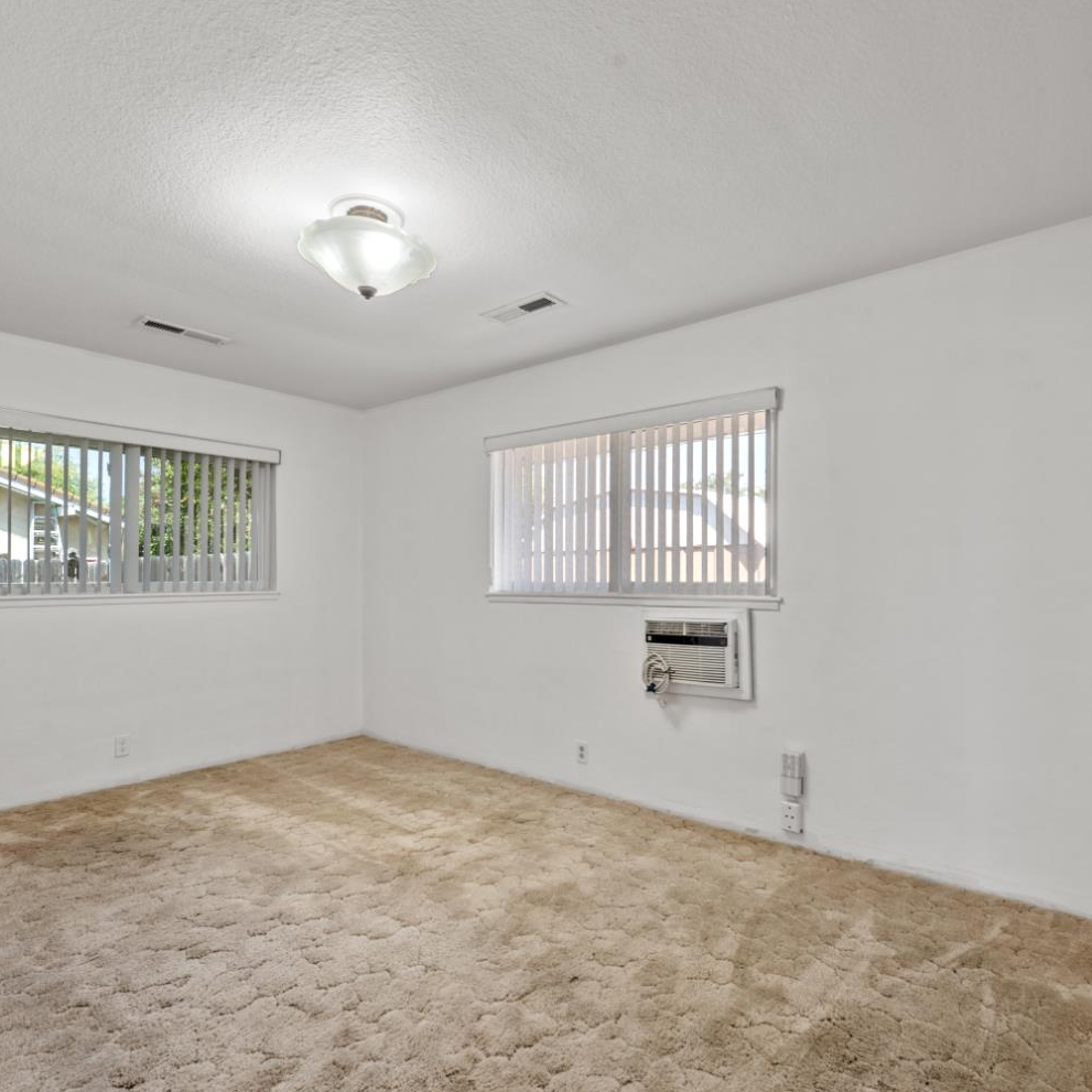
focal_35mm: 18
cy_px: 547
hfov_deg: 80.7
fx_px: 642
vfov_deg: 80.7
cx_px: 559
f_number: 9
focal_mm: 14
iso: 250
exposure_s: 1/4
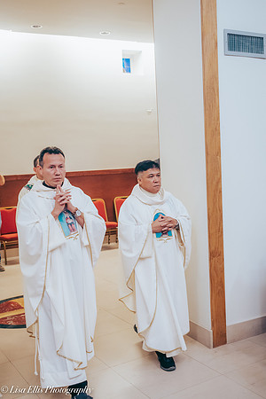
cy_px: 200
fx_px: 465
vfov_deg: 46.4
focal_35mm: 42
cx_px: 133
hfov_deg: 31.9
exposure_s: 1/160
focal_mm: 35
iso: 1250
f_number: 2.8
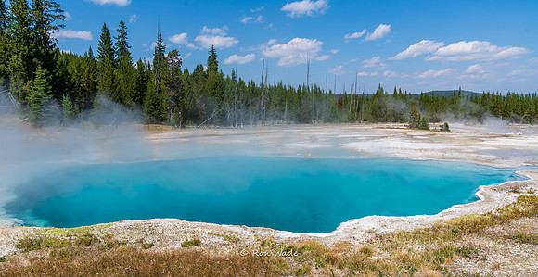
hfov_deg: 73.7
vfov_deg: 42.2
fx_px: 359
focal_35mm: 26
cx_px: 269
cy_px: 157
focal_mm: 24
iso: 100
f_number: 10
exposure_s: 1/200
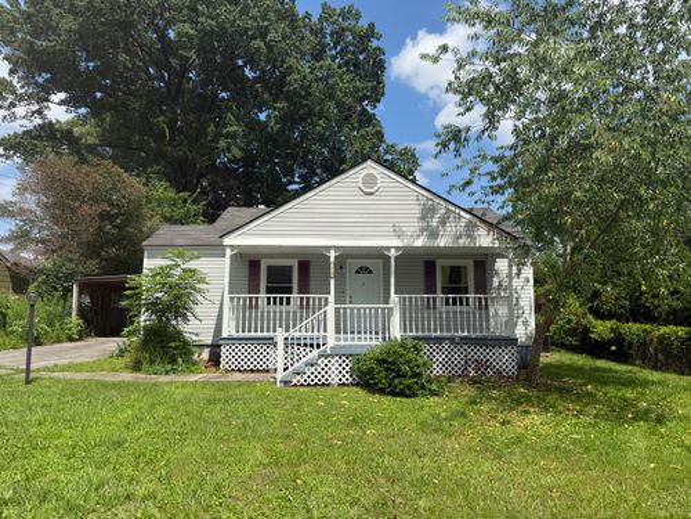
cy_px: 260
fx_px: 479
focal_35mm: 24
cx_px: 346
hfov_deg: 71.6
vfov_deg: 56.8
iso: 80
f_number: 1.78
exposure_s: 1/4673
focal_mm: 6.76
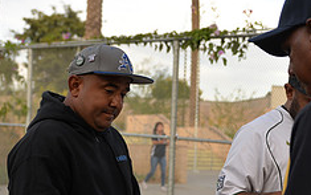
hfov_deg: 27.7
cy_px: 168
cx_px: 245
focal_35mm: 73
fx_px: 619
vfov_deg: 17.6
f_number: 2.8
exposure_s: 1/640
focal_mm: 29
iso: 220
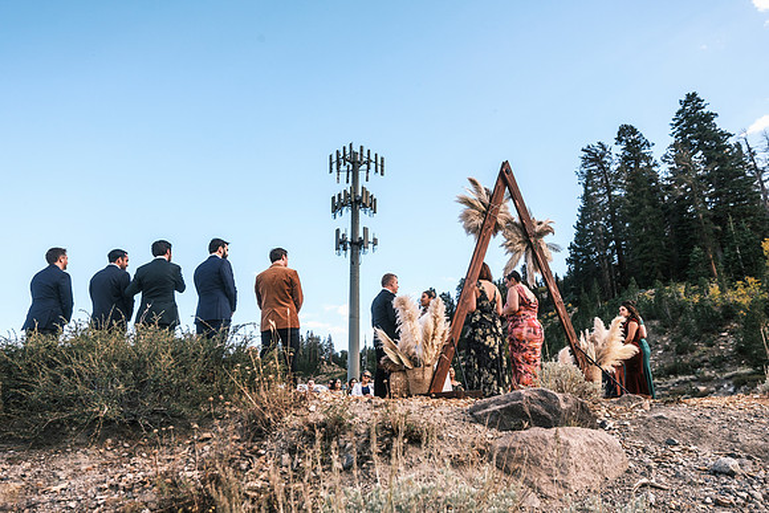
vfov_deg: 48.0
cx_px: 384
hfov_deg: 67.4
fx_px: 577
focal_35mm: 27
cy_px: 256
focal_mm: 18
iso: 400
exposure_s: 1/800
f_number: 3.2
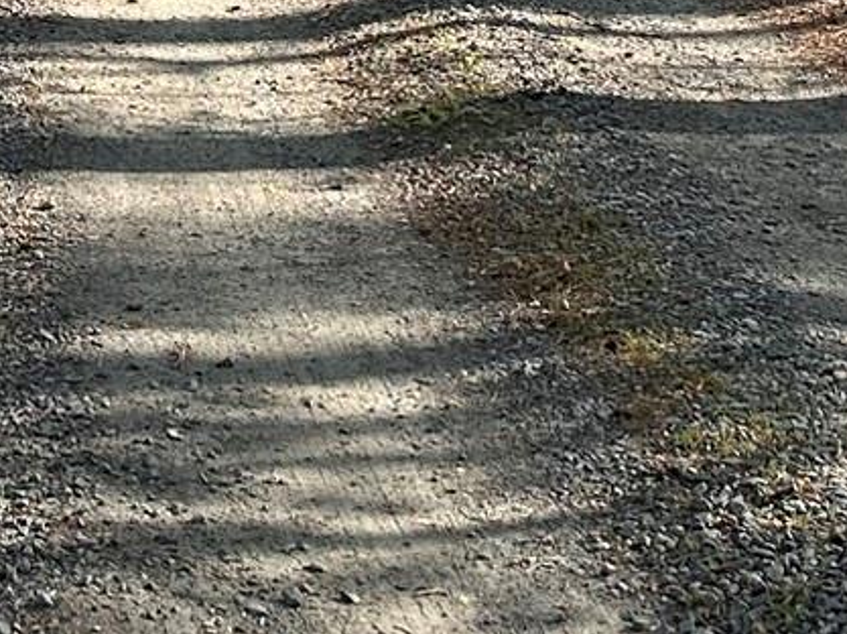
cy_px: -762
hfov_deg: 16.4
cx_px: -4
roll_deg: -0.4
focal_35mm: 118
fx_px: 2885
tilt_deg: +1.6
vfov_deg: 11.0
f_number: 1.78
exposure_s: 1/1119
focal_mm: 6.86
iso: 80
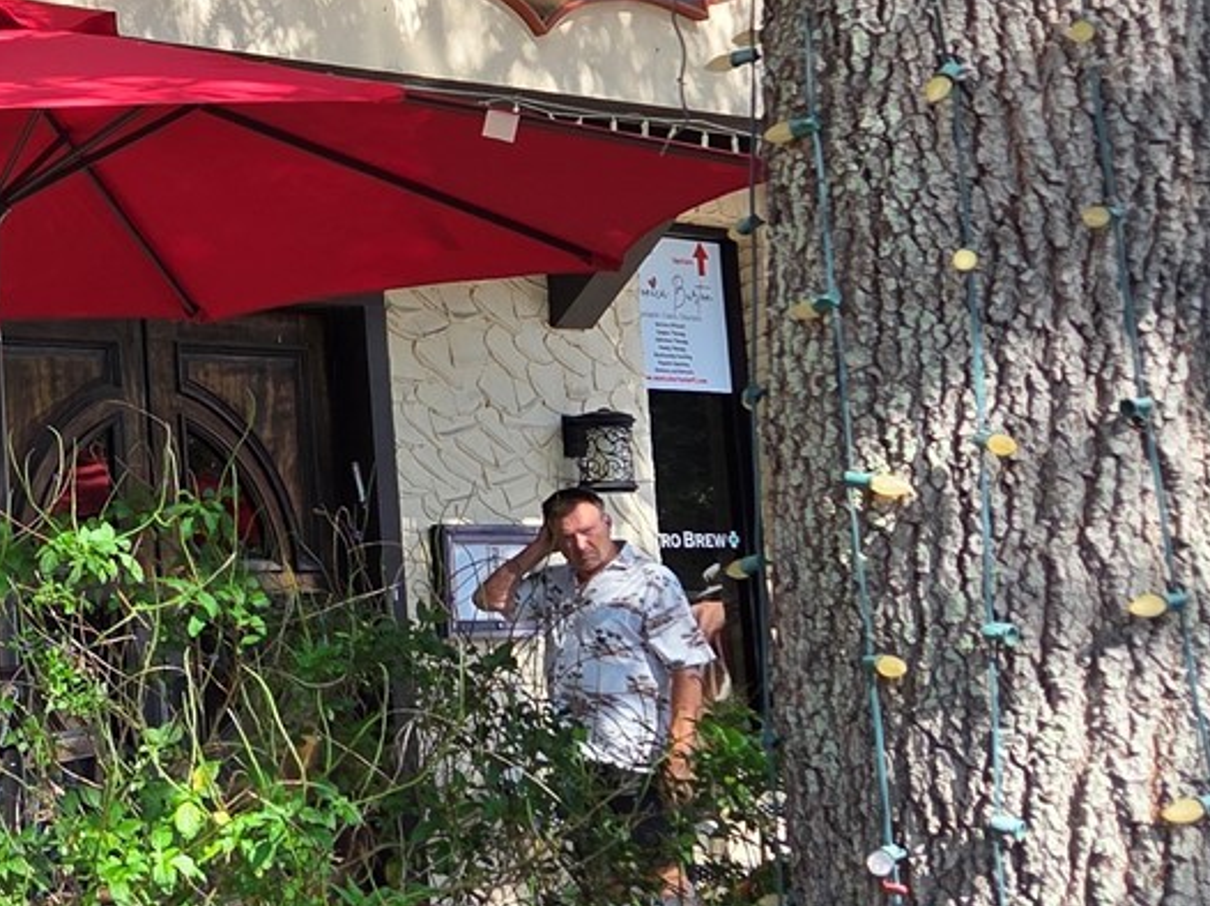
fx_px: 2446
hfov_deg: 25.0
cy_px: 379
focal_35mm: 70
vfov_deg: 21.0
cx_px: -244
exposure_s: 1/1347
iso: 80
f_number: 1.8
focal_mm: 5.4
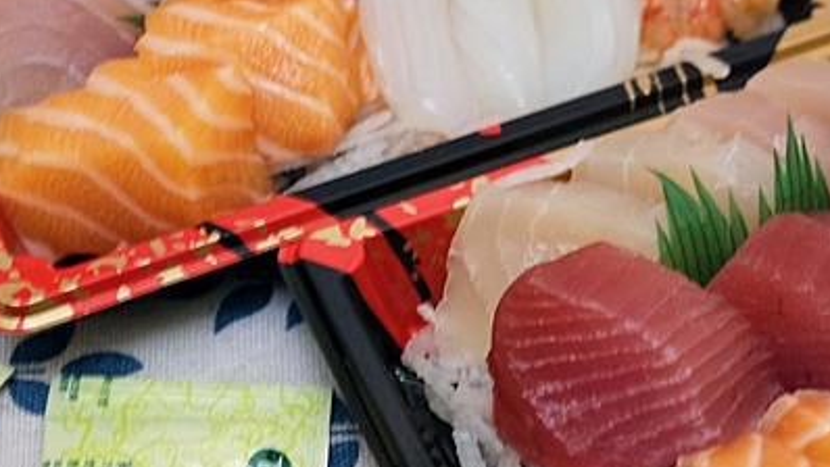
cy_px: 173
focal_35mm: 83
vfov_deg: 14.6
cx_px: 638
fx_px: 1827
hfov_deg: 25.2
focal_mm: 23
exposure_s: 1/40
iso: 2000
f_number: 2.8
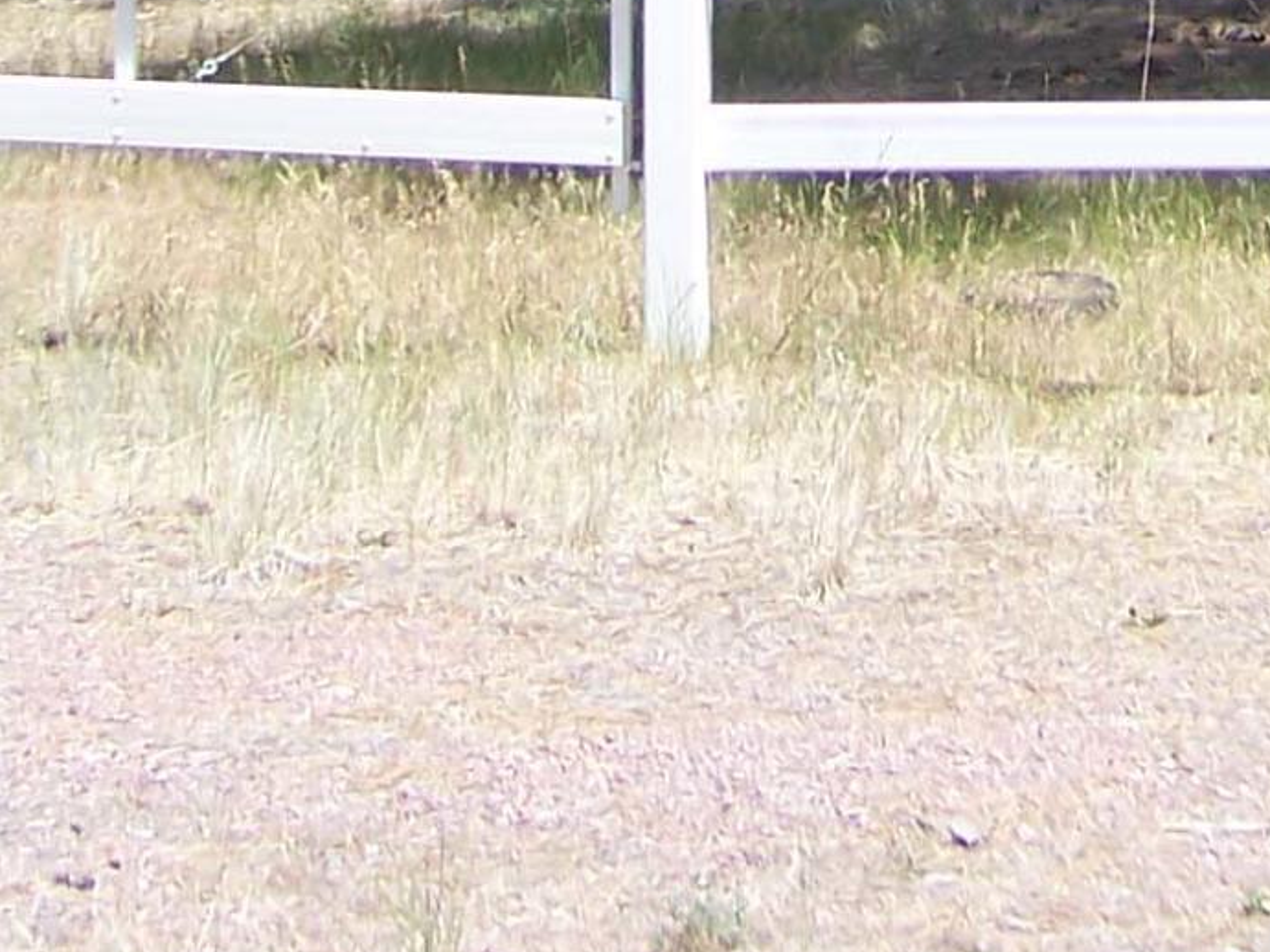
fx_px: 6053
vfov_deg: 8.4
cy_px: -1077
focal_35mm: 165
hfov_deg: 11.9
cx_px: 1048
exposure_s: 1/400
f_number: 2.8
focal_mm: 6.3
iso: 64
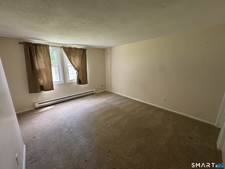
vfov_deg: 85.7
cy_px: 84
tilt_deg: -12.6
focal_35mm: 14
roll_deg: +1.0
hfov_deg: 102.1
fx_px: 91
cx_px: 112
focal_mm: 2.22
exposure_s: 1/60
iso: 320
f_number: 2.2
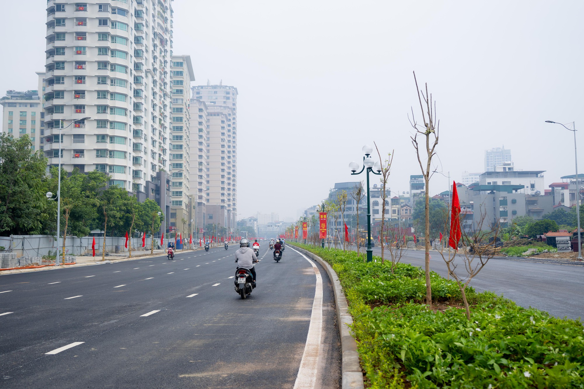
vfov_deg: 36.8
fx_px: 584
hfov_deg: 53.1
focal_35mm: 36
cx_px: 292
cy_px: 194
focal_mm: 24
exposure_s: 1/1250
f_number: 2.8
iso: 100
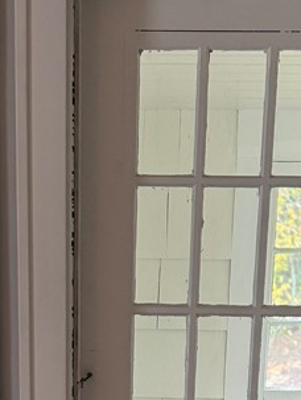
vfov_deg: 22.0
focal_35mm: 81
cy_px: 503
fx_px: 937
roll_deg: -0.1
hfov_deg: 18.2
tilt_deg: -14.8
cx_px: 127
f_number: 1.78
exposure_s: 1/60
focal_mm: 6.76
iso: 400
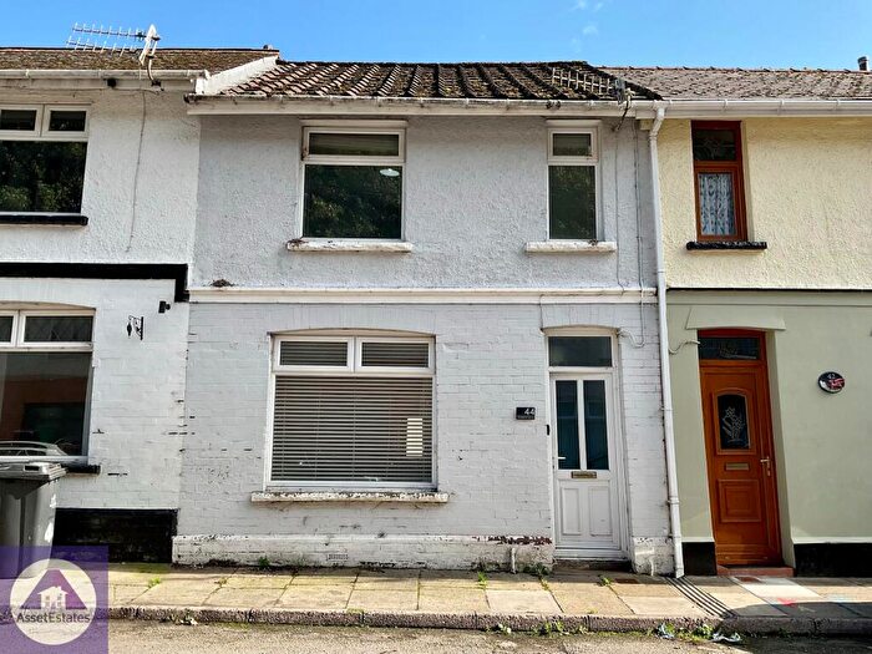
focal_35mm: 29
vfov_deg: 48.2
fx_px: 731
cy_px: 327
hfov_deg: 61.7
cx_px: 436
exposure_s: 1/719
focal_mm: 3
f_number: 1.8
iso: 20
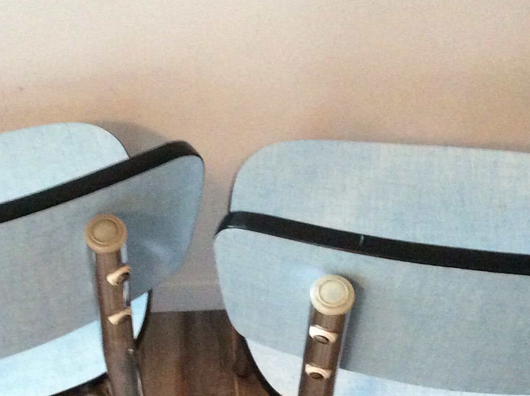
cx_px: 198
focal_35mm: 71
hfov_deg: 27.3
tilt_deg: -54.7
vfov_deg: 20.5
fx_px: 1086
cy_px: 313
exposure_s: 1/20
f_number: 2.4
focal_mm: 3.3
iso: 320
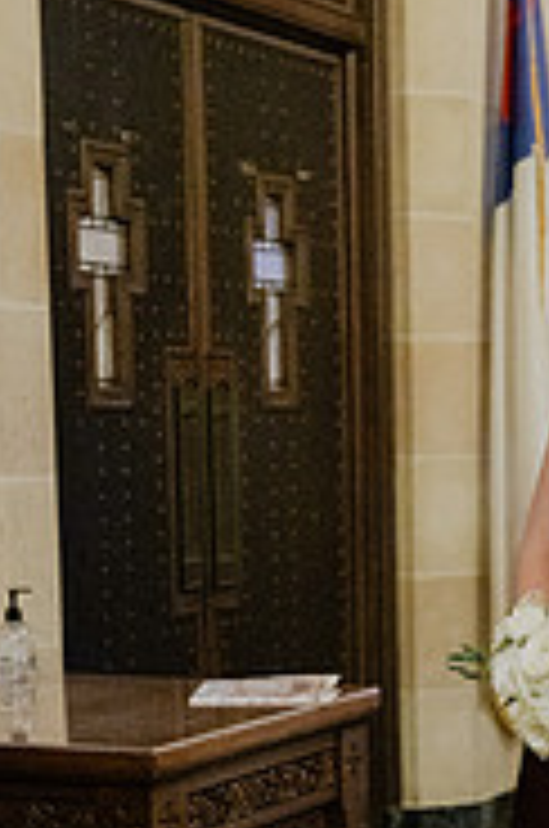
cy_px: 724
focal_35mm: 98
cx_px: 666
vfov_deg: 20.5
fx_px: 2250
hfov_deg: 13.5
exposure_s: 1/160
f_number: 2.8
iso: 10000
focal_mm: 40
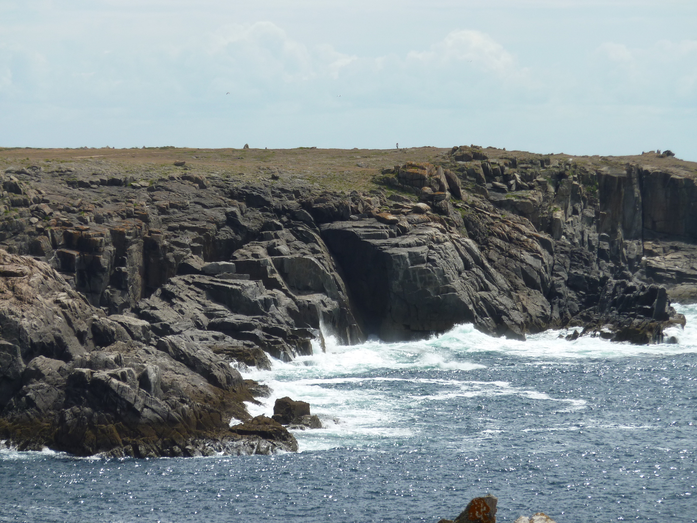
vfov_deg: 6.6
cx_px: 348
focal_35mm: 225
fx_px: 4530
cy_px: 262
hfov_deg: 8.8
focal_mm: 37
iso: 80
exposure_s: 1/800
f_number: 5.6
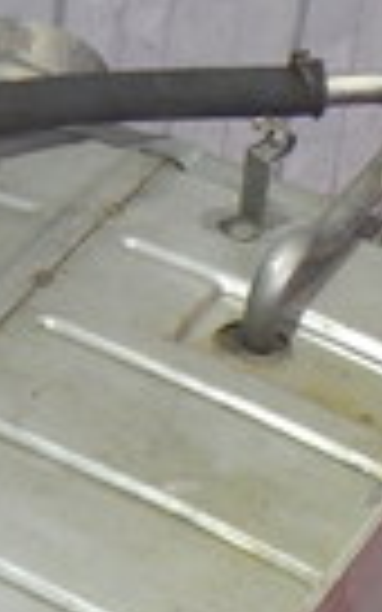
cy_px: 806
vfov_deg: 14.3
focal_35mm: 140
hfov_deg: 9.1
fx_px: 2332
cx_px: -184
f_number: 3.9
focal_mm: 5
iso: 400
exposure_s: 1/80
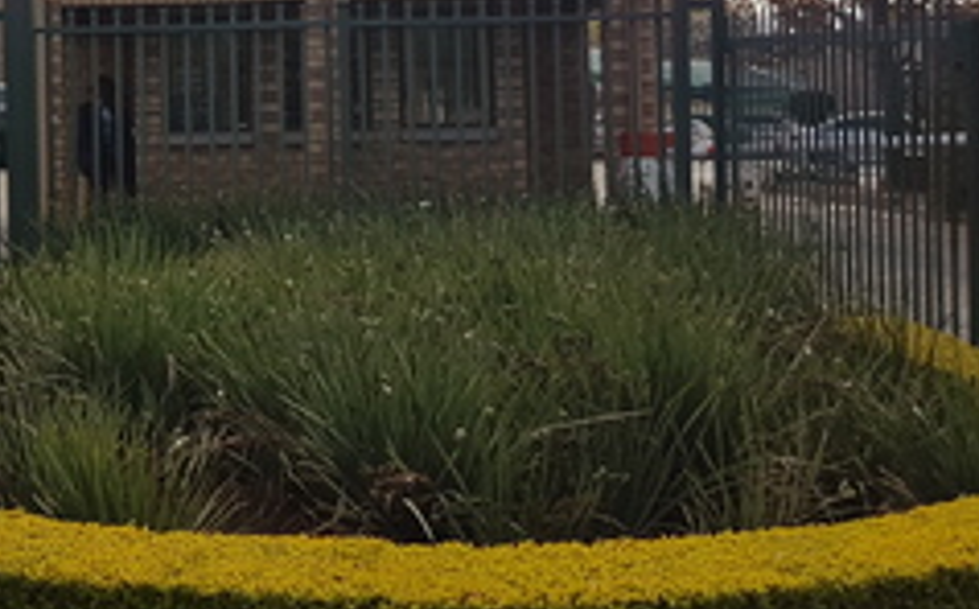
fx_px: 1545
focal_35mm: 58
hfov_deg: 33.9
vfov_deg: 21.8
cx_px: 173
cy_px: 68
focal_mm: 4.2
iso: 40
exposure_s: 1/3752
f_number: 1.7
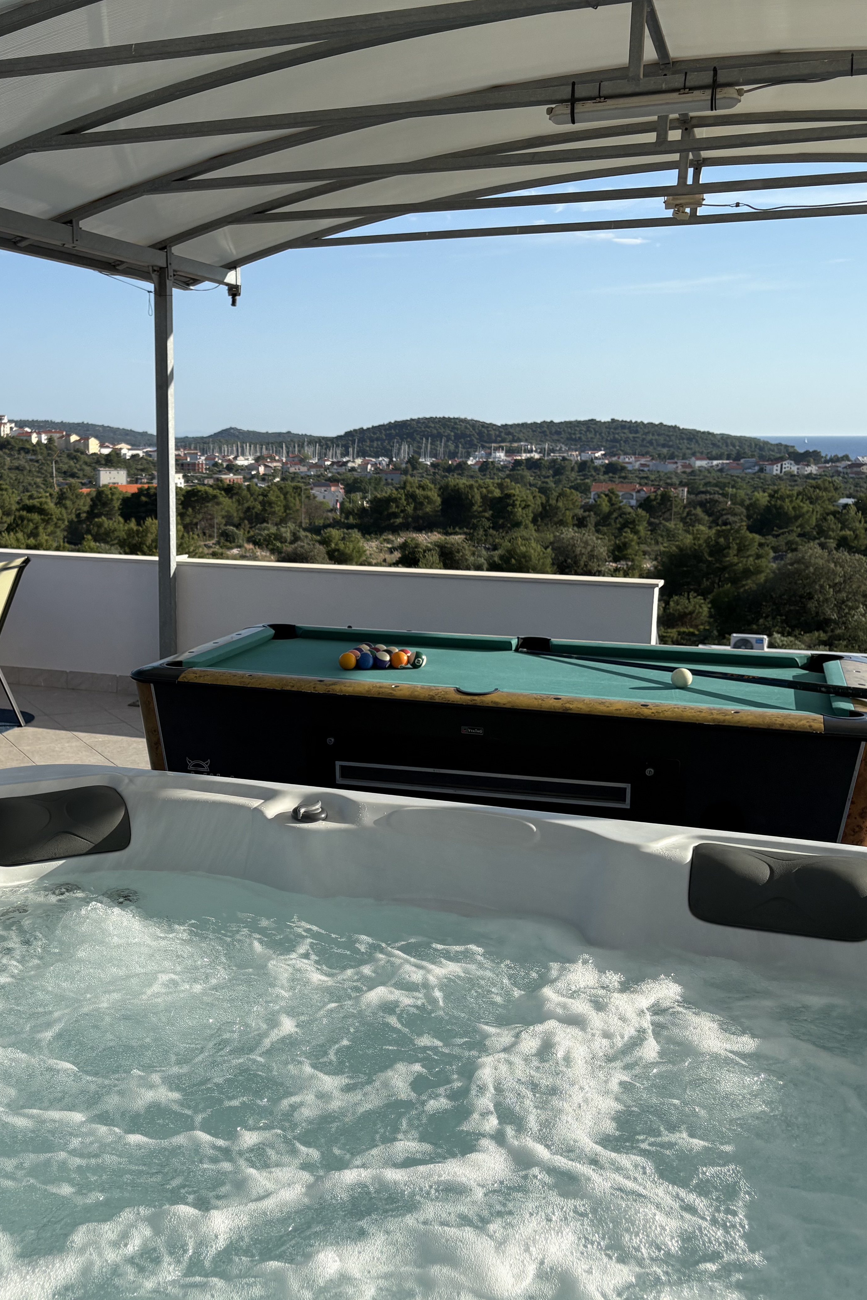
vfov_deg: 51.9
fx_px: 1337
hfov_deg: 35.1
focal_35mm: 37
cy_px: 666
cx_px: 205
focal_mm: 5.96
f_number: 1.6
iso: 50
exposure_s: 1/3448
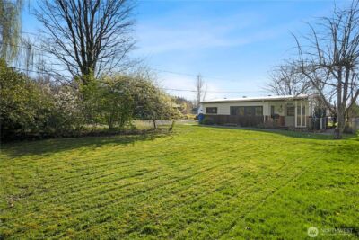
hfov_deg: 91.6
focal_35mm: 18
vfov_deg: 68.9
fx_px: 175
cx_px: 180
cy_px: 120
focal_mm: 17.5
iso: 200
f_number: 8
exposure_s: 1/1000
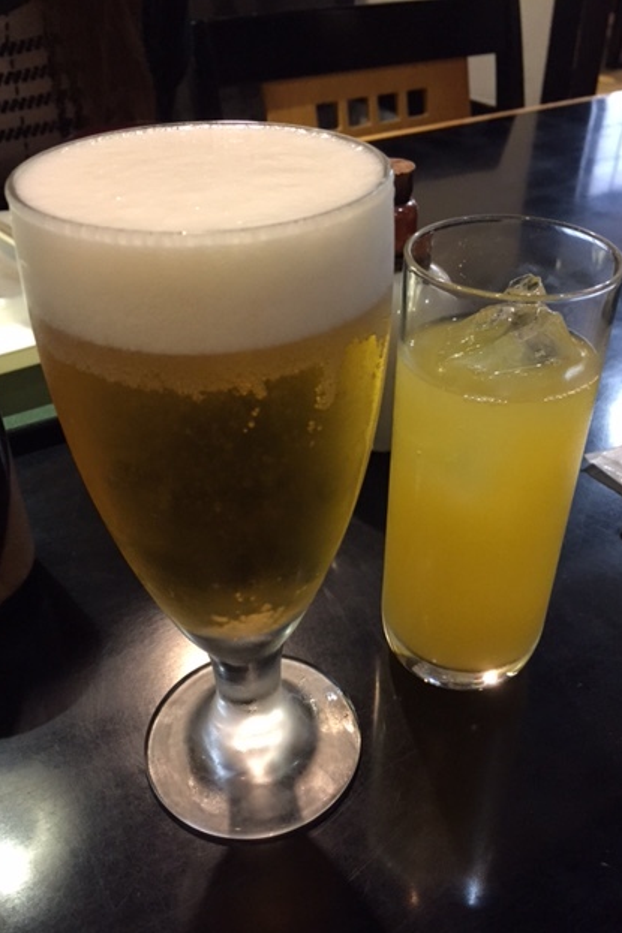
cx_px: 318
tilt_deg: -36.6
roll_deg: -1.7
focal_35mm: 31
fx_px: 804
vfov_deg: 60.3
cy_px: 478
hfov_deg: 42.3
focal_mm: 4.15
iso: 250
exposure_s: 1/24
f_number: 2.2
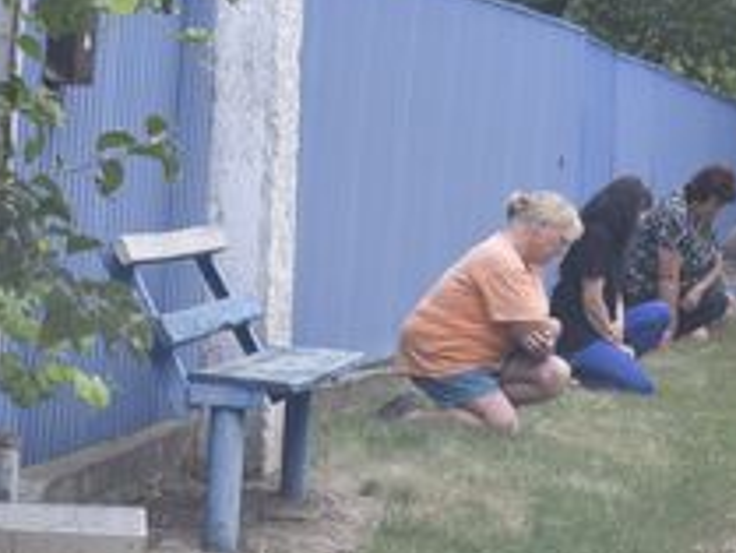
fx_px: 4404
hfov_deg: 9.5
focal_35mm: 207
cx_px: 637
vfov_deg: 7.2
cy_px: 333
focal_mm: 40
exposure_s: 1/200
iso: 400
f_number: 7.1
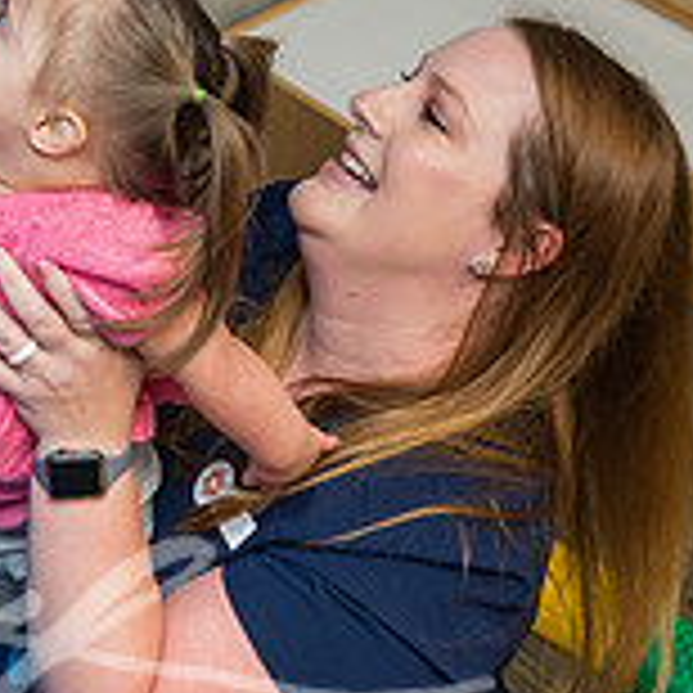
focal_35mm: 81
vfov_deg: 21.3
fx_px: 1835
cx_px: 30
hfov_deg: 20.8
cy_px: 234
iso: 2500
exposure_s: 1/200
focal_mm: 24
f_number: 3.5
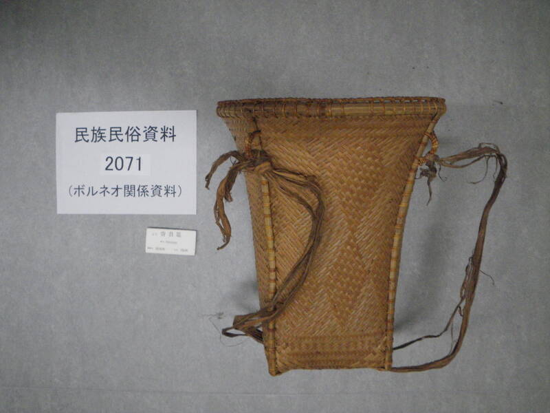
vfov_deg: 49.7
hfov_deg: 63.4
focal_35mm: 28
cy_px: 206
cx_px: 275
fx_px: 445
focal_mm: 5
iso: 500
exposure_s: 1/50
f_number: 3.5
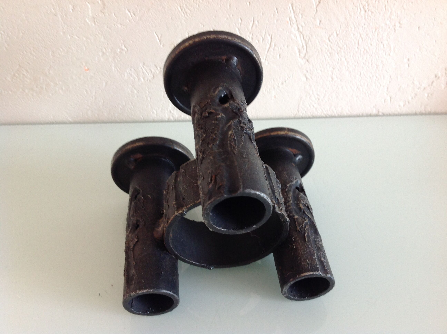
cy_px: 167
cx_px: 224
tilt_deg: -38.1
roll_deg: +0.8
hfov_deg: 52.7
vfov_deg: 40.6
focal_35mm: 35
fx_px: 451
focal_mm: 4.28
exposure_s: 1/15
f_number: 2.4
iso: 100
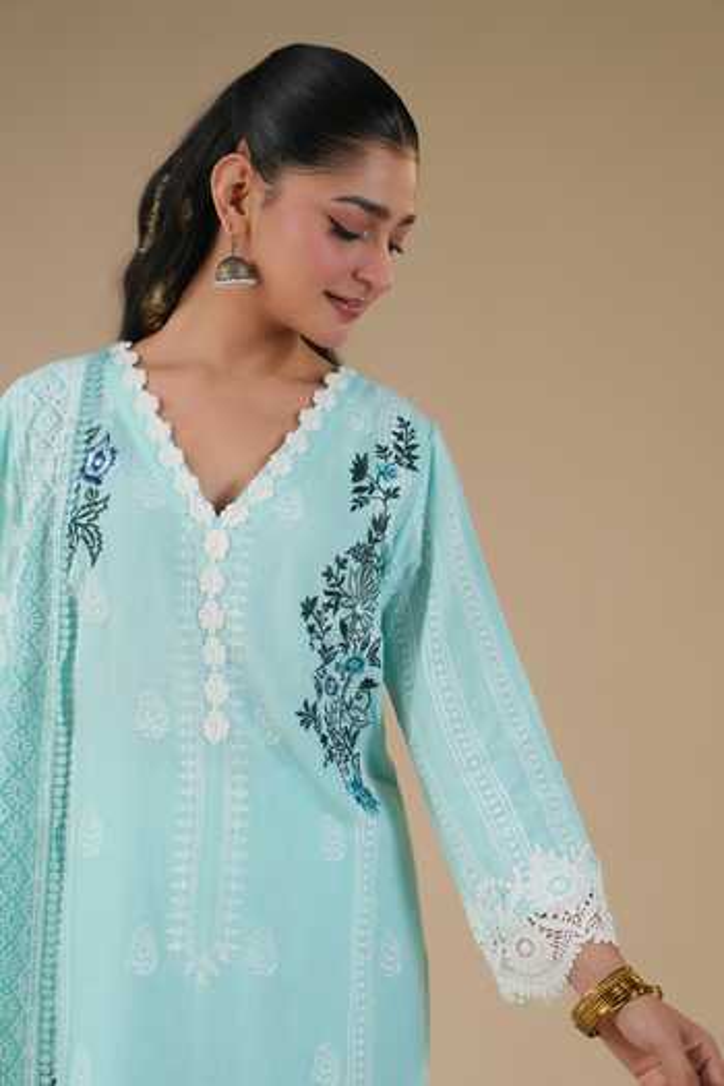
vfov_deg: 28.8
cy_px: 543
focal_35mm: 70
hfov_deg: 19.5
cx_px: 362
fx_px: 2112
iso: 320
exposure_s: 1/125
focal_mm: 70
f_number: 4
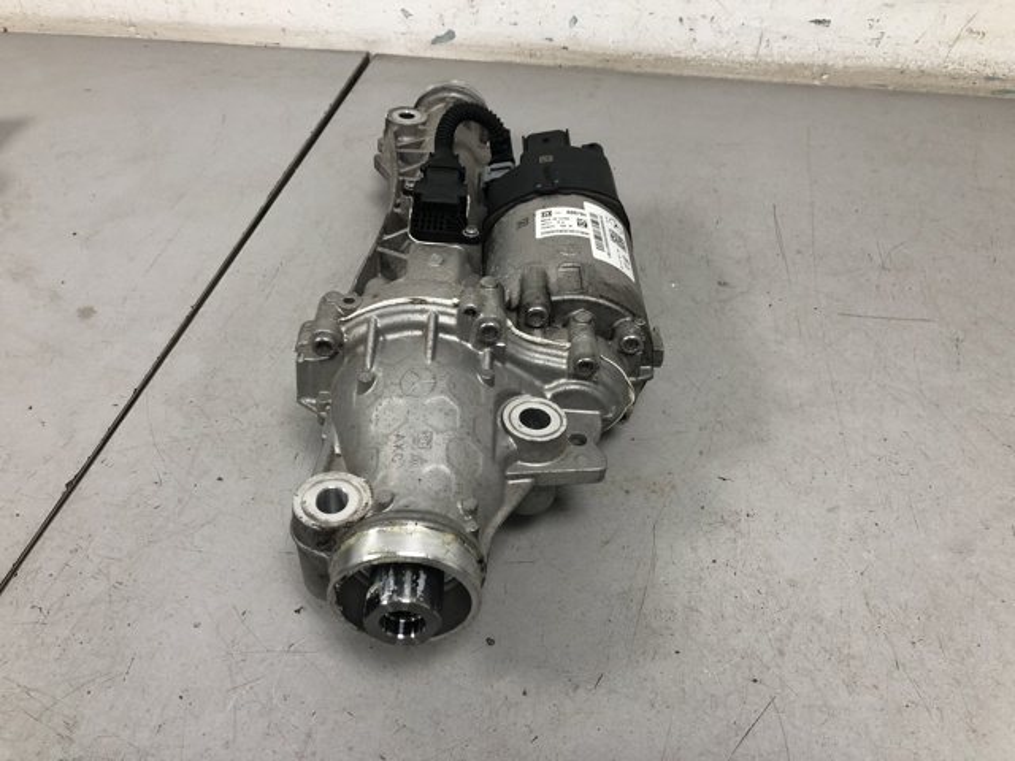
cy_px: 380
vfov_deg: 49.7
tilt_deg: -47.0
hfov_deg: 63.4
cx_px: 508
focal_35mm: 28
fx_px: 821
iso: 32
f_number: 1.8
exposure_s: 1/33
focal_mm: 4
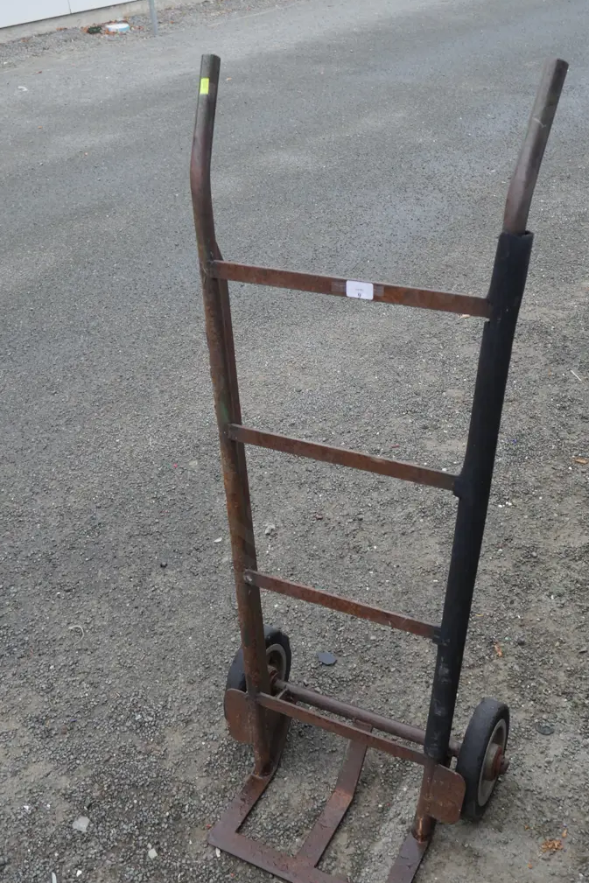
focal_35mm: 38
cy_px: 439
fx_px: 932
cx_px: 322
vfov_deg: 50.7
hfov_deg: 35.0
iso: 500
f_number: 5
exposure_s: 1/60
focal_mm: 18
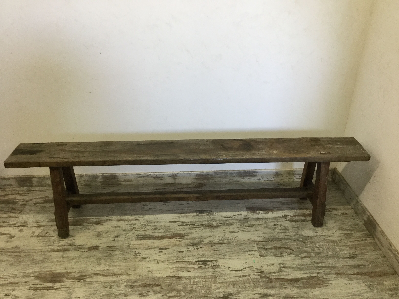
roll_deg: -1.1
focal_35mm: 31
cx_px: 200
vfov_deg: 45.4
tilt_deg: -30.1
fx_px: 357
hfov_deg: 58.4
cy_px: 150
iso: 40
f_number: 2.4
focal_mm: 3.3
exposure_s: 1/33
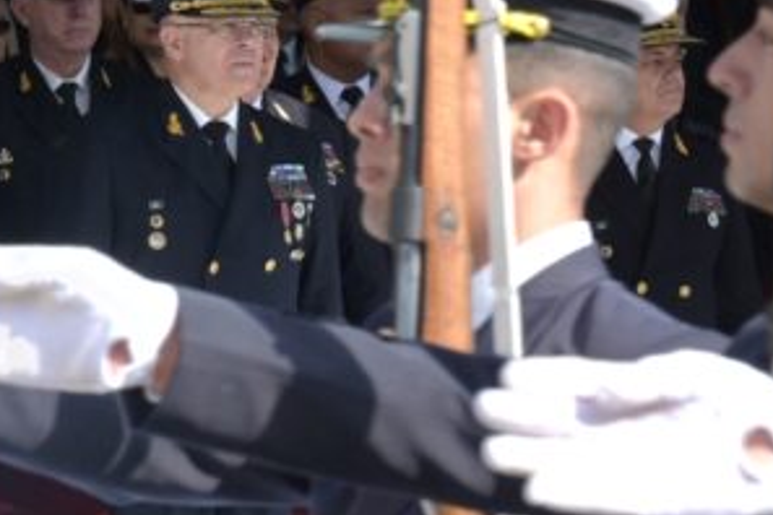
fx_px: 7794
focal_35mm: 363
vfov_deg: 3.8
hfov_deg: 5.7
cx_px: 294
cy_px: 250
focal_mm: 155
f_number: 16
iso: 500
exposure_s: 1/200
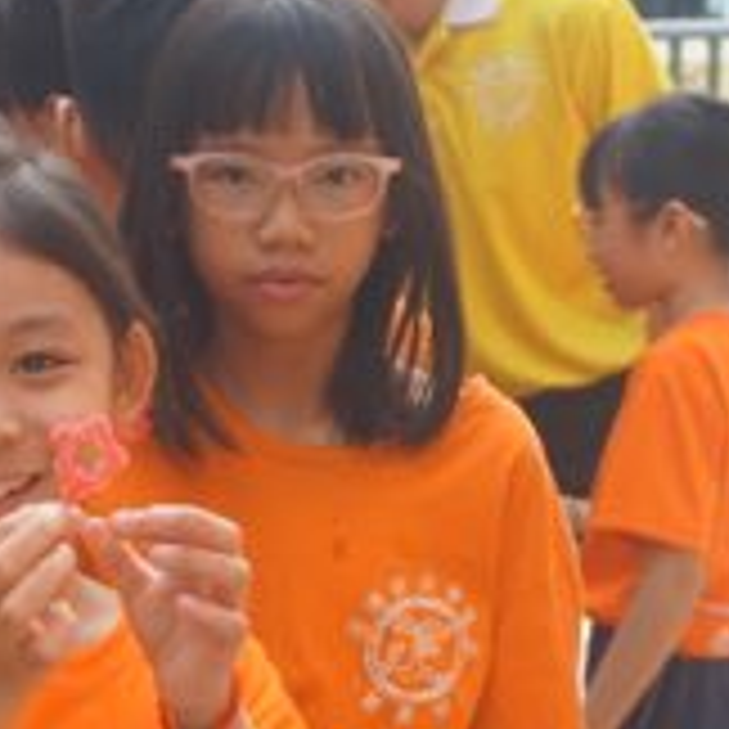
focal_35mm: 113
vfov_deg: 15.2
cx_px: -27
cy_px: 662
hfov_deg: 15.1
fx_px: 2692
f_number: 5
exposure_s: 1/160
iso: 100
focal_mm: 30
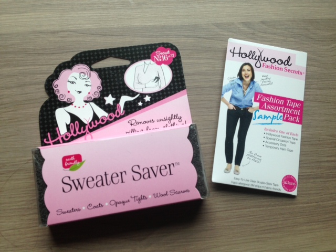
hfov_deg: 55.4
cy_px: 126
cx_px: 168
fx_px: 320
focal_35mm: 33
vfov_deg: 42.9
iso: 50
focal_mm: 4.13
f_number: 2.4
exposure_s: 1/60
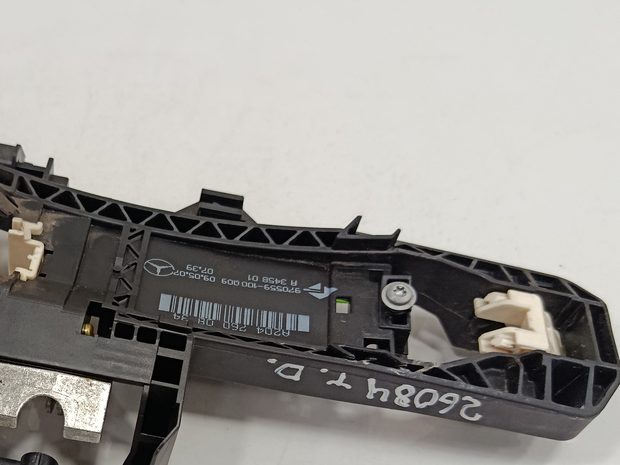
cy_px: 359
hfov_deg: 41.5
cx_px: 143
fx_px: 788
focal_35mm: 44
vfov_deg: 32.1
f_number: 1.7
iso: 928
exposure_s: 1/100
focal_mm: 5.24
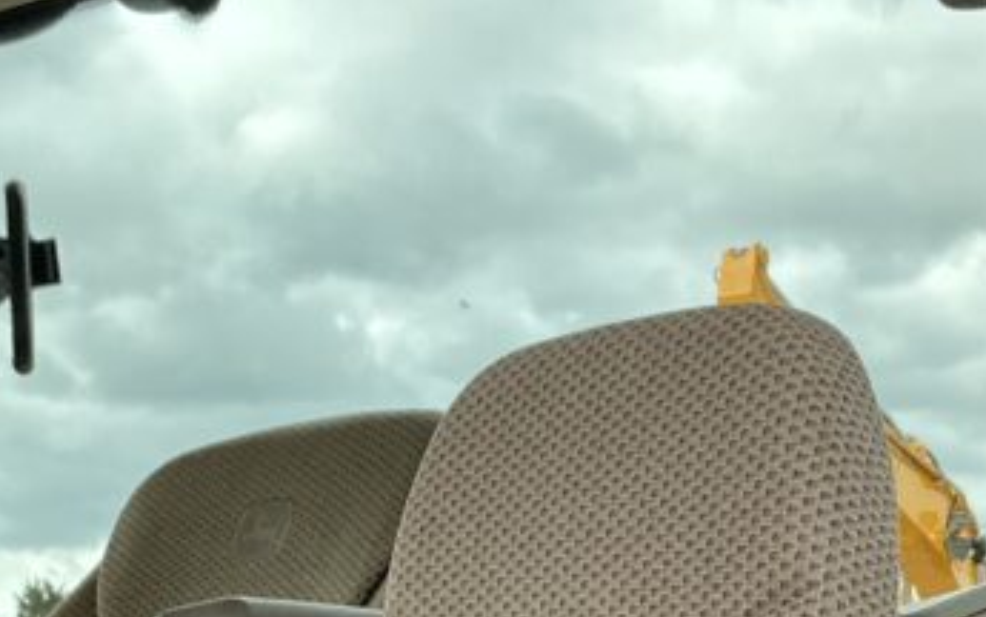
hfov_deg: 23.5
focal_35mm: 88
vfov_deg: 14.2
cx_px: 406
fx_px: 2366
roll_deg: +1.7
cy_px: 811
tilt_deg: +0.8
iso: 25
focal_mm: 3
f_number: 1.8
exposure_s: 1/478
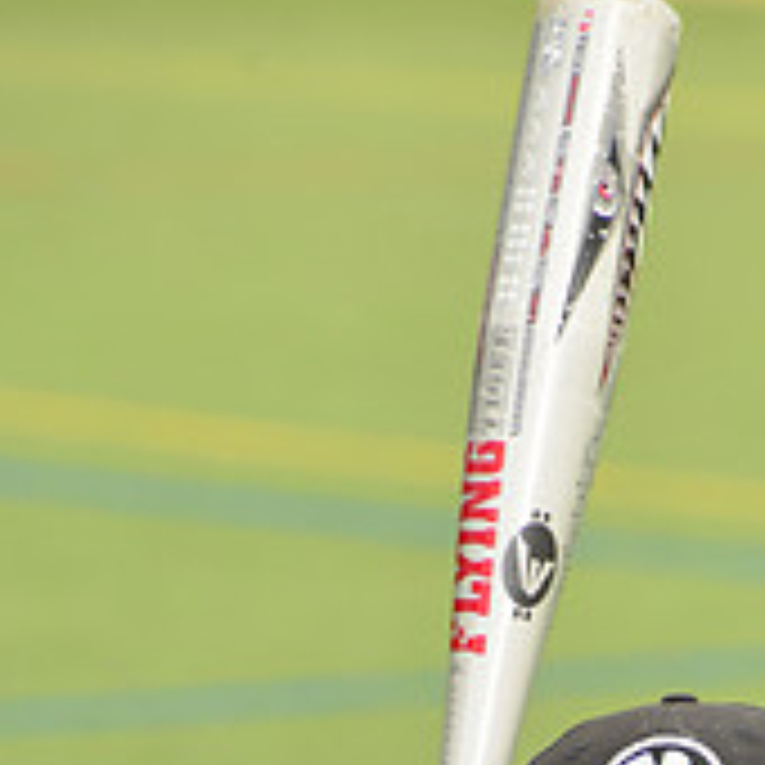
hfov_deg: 3.6
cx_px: 709
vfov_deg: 3.5
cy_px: 1166
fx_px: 12301
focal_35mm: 492
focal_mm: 170
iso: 250
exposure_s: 1/200
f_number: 8
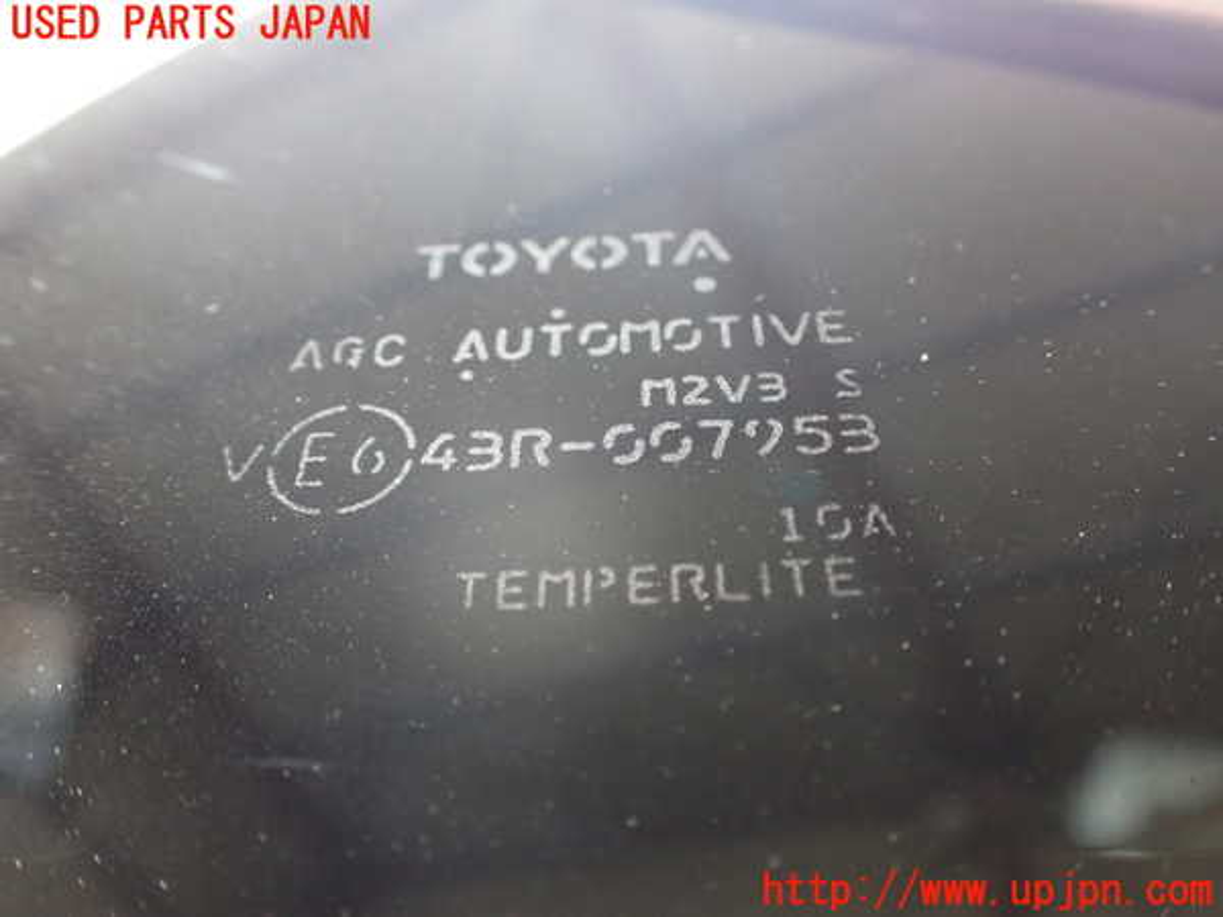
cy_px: 458
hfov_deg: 60.0
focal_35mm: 30
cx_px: 612
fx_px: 1060
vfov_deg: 46.8
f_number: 2.3
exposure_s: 1/80
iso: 800
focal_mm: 5.4
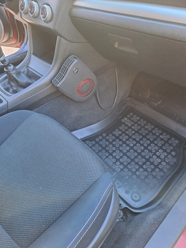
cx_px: 93
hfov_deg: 54.9
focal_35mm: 25
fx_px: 179
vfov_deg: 69.4
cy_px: 124
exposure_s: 1/60
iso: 250
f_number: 1.8
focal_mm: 4.65
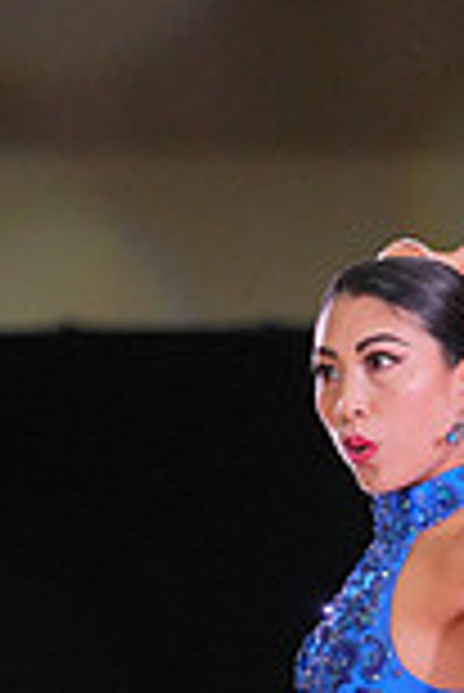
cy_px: 986
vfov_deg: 3.8
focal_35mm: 538
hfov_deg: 2.6
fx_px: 10377
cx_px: 714
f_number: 4
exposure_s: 1/400
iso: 2000
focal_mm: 143
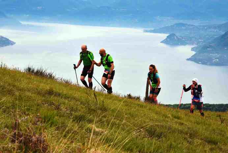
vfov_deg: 9.5
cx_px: 114
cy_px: 76
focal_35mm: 145
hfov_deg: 14.1
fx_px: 919
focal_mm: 145
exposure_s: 1/320
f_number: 16
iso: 1000
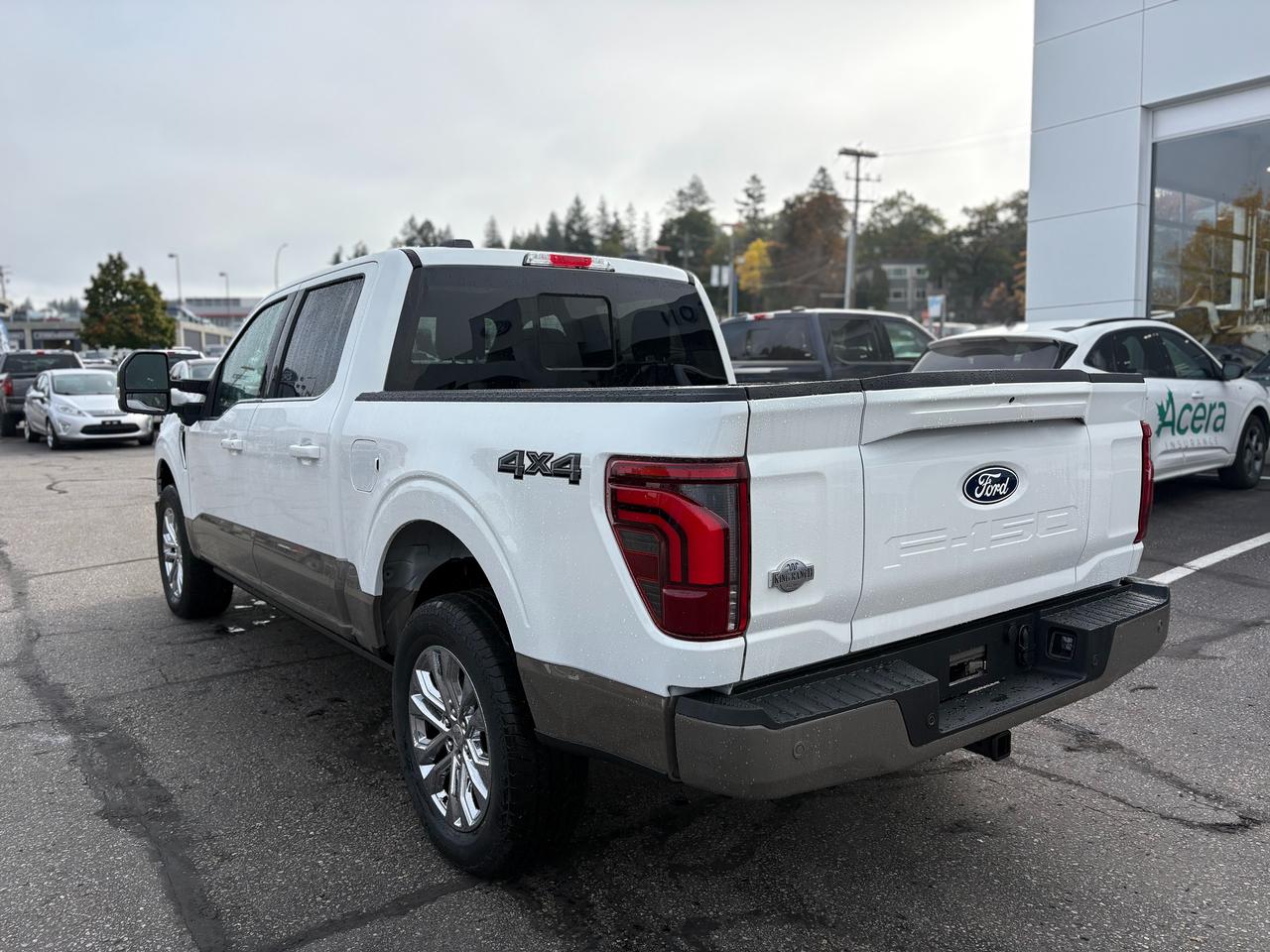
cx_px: 635
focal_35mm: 26
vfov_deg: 53.1
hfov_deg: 67.3
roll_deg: +0.8
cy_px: 476
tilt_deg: -5.9
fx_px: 954
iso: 64
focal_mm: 5.96
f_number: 1.6
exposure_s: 1/2075
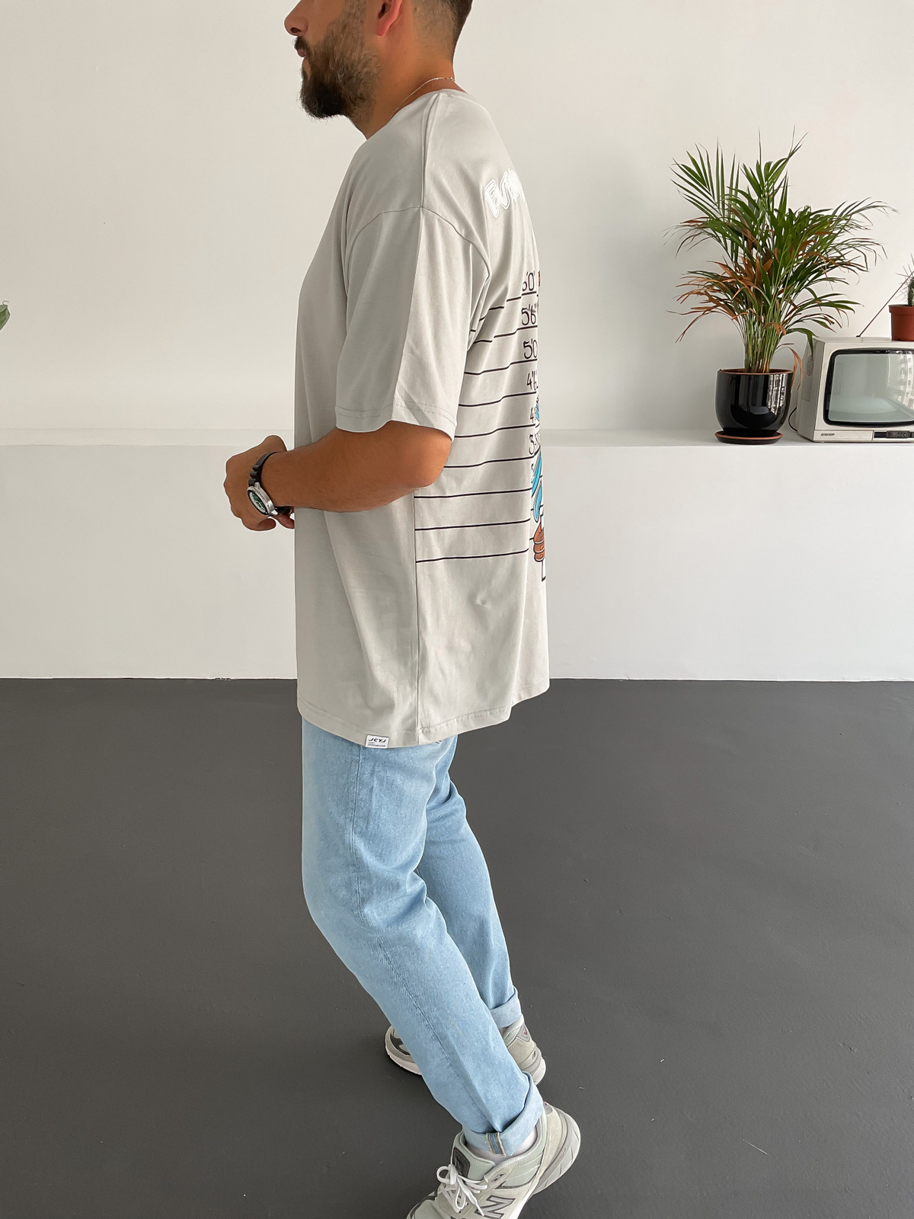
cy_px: 610
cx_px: 457
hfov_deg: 48.2
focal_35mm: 29
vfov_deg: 61.7
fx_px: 1021
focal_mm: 3
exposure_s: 1/120
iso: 32
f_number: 1.8
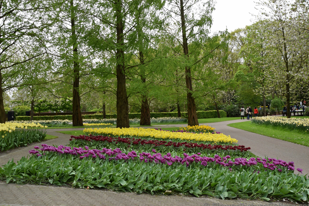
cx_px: 156
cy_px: 104
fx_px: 240
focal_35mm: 28
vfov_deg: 46.4
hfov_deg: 65.5
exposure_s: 1/250
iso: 200
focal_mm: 18
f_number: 8
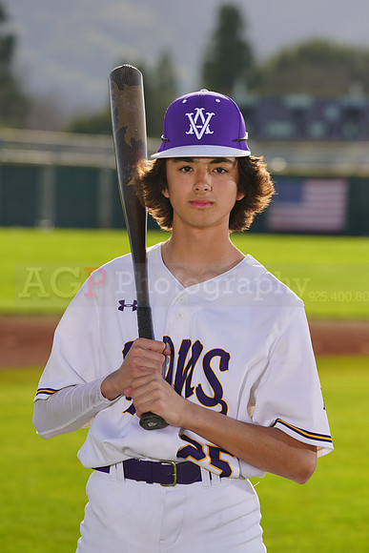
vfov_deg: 8.6
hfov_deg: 5.8
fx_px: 3657
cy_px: 276
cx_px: 184
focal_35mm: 238
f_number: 9
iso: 100
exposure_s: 1/250
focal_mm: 238
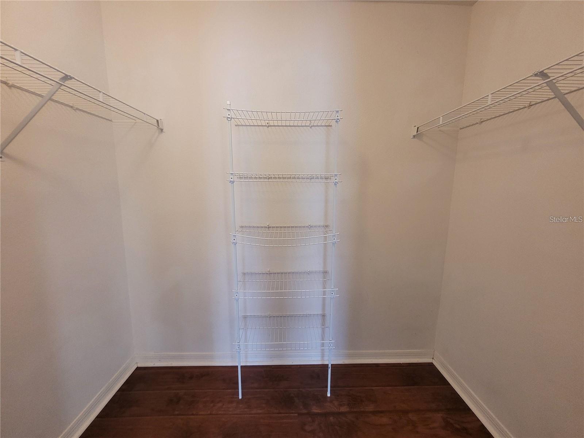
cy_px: 219
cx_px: 292
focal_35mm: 13
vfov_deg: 89.9
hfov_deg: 106.2
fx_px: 219
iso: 250
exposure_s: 1/60
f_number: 2.2
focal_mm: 1.74
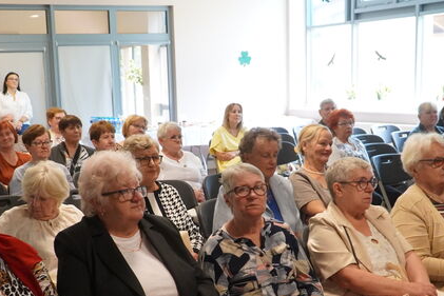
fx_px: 703
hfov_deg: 35.0
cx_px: 193
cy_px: 213
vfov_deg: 23.6
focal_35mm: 57
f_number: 4
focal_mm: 20
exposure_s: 1/160
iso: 2500
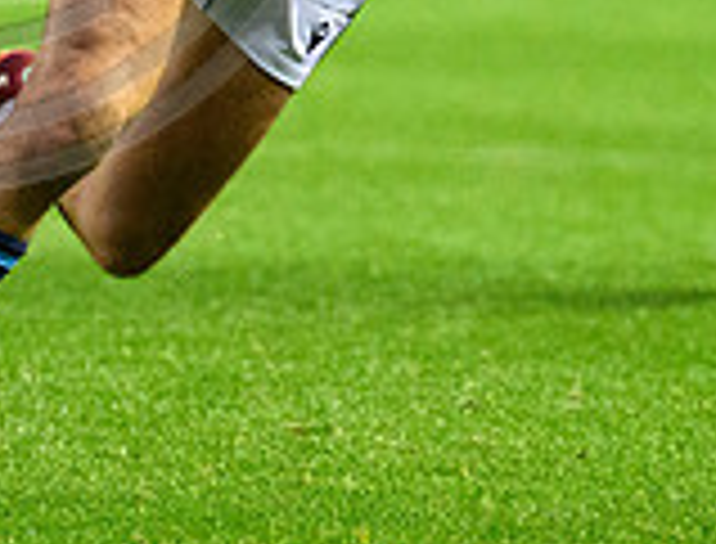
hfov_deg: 1.8
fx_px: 22873
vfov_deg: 1.4
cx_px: 271
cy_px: -263
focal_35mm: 1100
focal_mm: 200
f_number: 3.5
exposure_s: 1/1000
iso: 8000
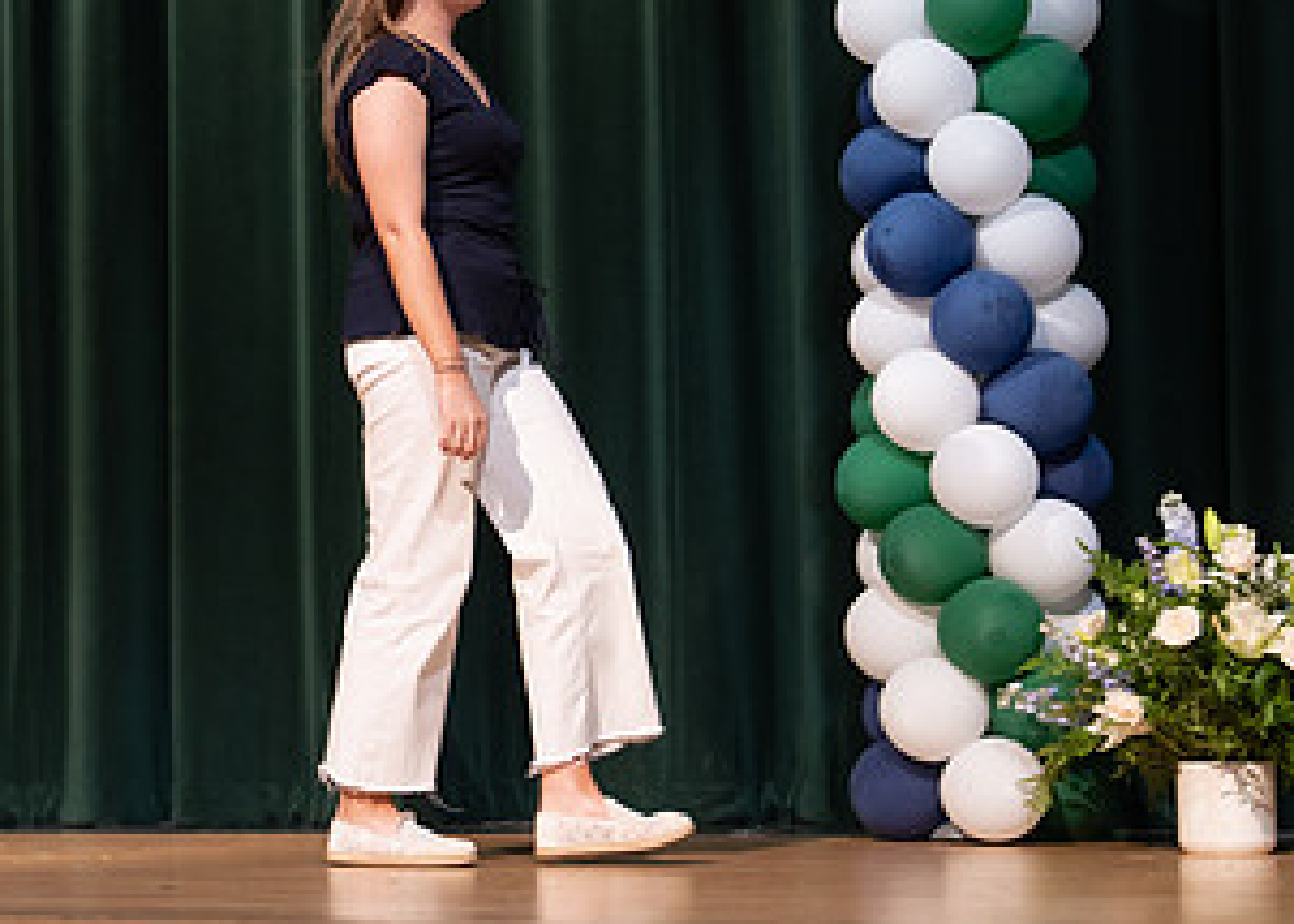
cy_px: 327
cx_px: 400
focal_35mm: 106
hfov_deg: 18.8
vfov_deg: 13.5
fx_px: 3896
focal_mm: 50
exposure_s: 1/320
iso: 640
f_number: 1.2
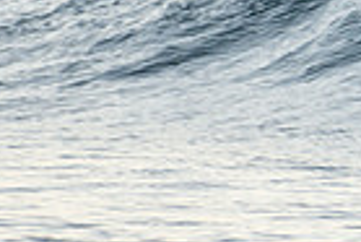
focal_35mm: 3120
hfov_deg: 0.7
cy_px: -160
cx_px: 649
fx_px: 31319
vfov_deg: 0.4
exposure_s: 1/1000
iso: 360
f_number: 5.6
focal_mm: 500
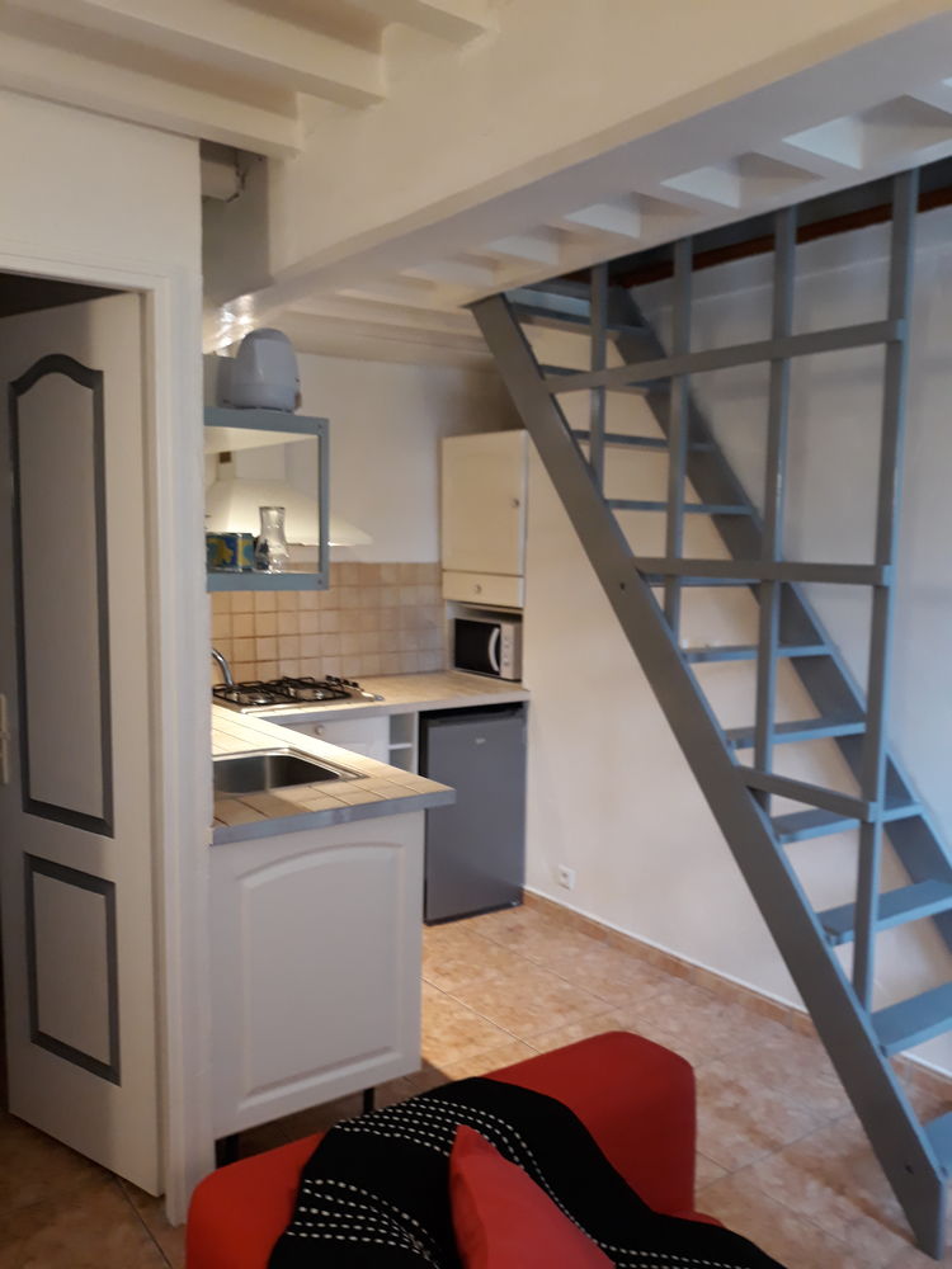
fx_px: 990
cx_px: 476
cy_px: 634
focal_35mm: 27
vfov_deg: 65.3
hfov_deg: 51.4
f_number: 1.7
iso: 200
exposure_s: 1/33
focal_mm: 3.71
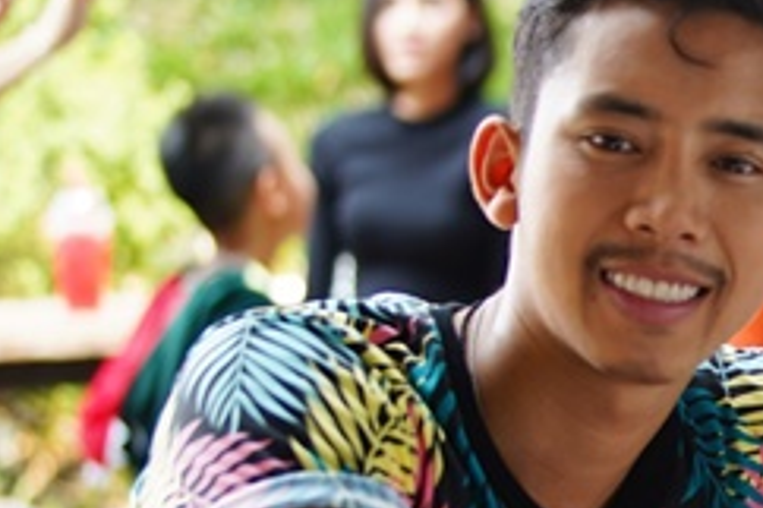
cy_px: 516
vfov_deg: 5.7
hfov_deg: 8.3
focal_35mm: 241
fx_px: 5104
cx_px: 1195
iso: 200
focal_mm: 73
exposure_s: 1/200
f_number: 2.8
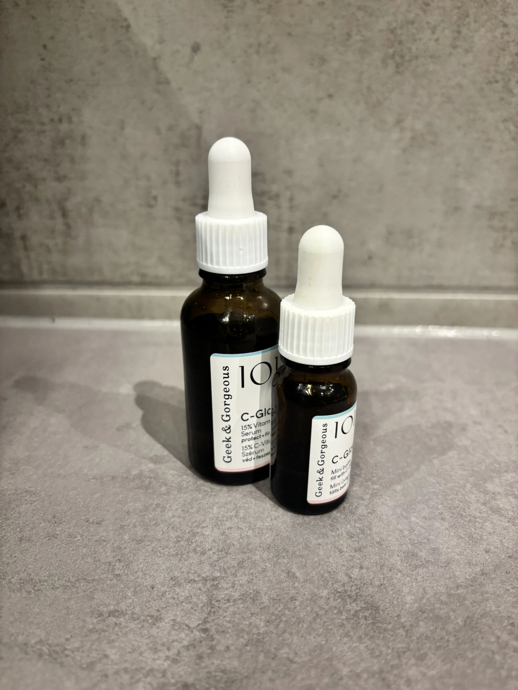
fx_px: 519
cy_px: 345
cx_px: 259
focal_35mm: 26
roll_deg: -0.2
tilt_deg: -23.9
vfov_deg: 67.3
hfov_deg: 53.1
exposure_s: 1/50
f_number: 1.6
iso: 250
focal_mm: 5.96
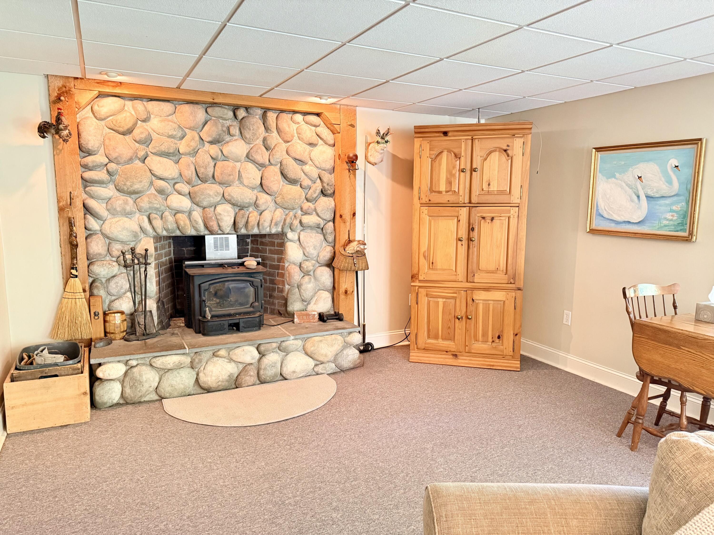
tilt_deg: -8.4
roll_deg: -0.8
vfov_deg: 56.8
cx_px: 357
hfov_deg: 71.6
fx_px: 495
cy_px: 268
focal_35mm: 24
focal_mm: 6.76
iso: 640
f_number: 1.78
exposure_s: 1/40
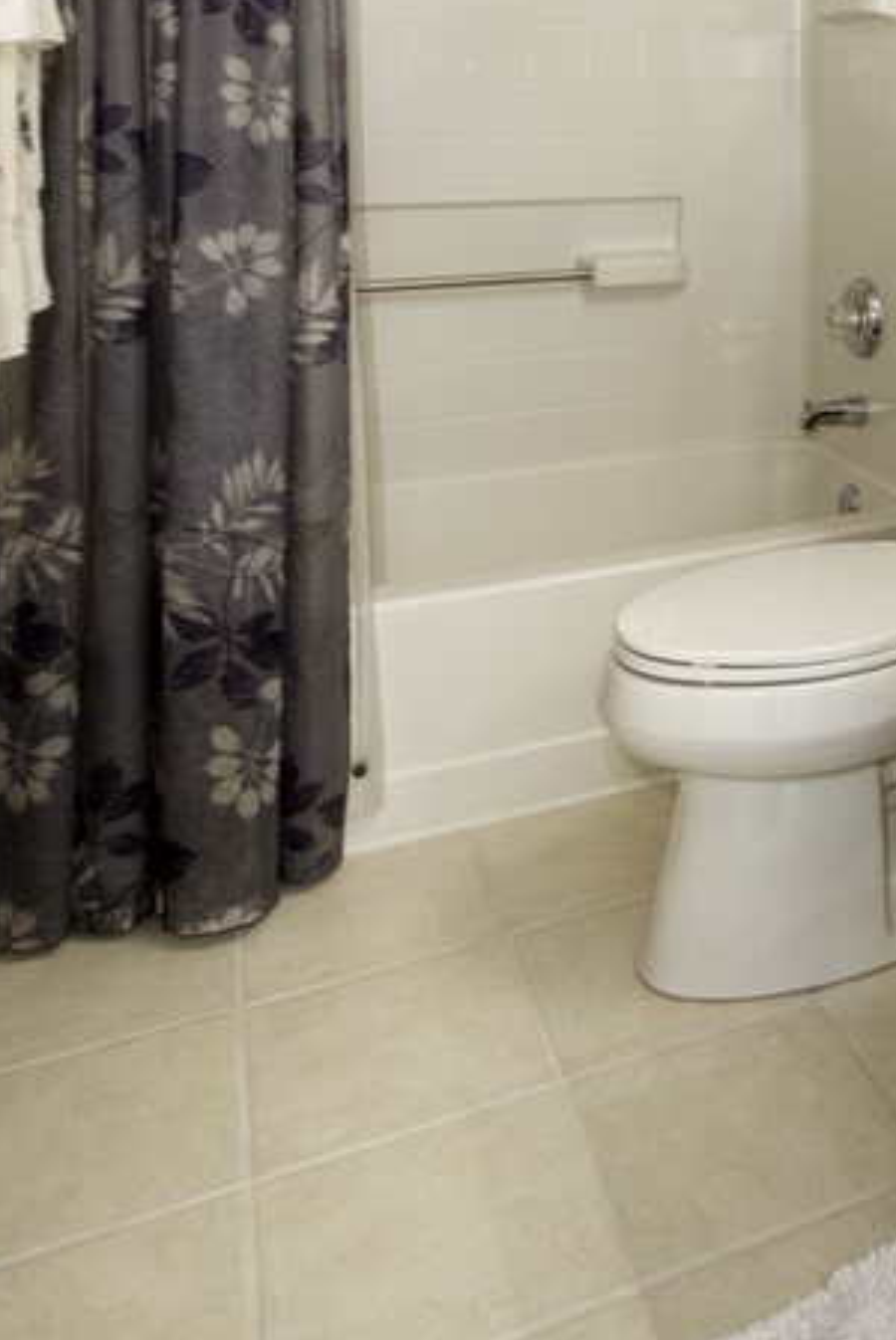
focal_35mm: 36
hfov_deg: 33.1
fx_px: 1342
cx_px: 939
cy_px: 113
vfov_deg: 47.3
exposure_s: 1/250
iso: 640
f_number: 9
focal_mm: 10
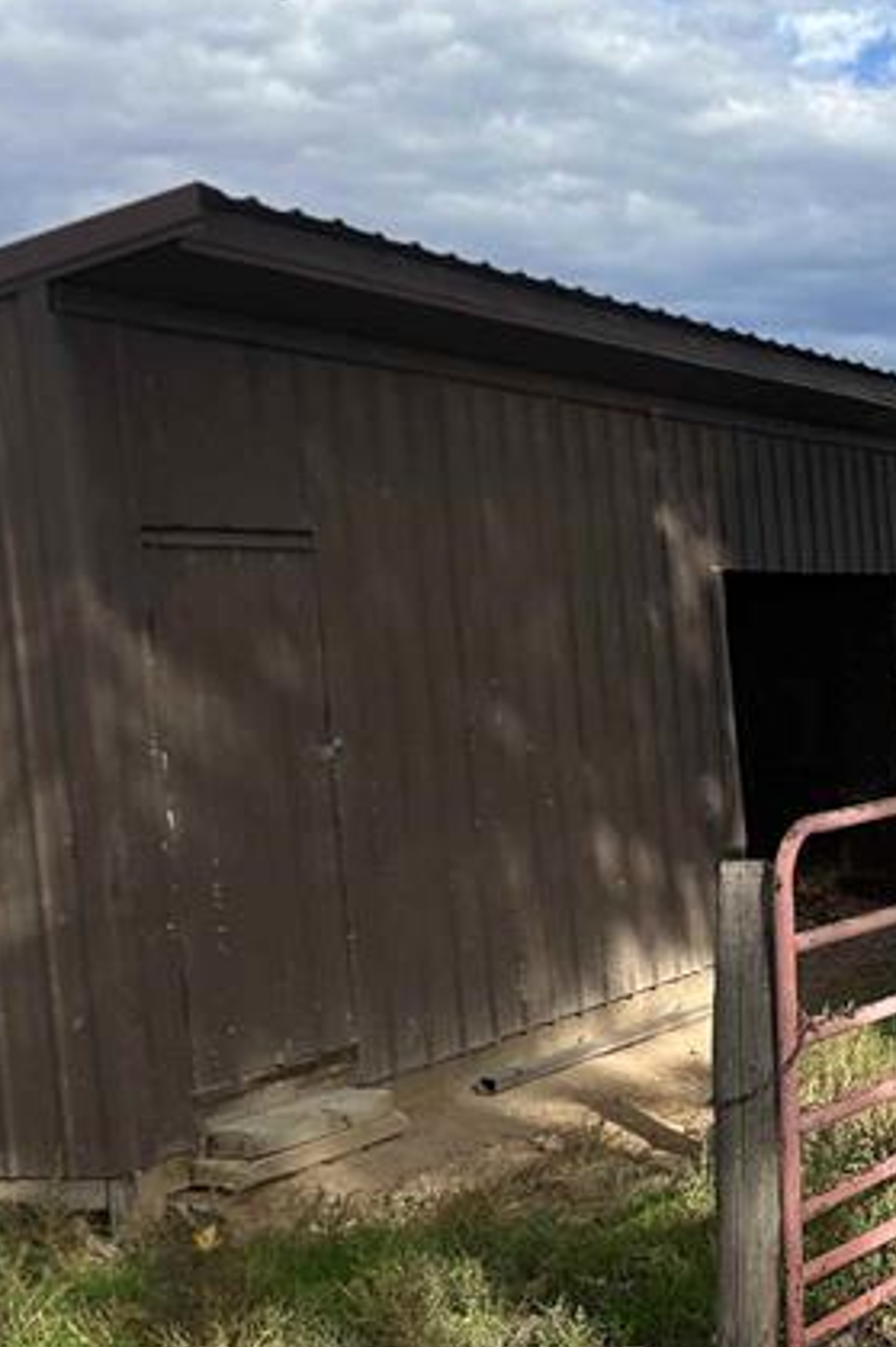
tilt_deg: -4.4
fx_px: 2279
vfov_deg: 32.8
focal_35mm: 61
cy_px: 781
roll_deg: +3.1
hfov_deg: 20.8
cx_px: 1066
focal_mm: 6.86
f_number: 1.78
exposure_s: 1/3597
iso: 80
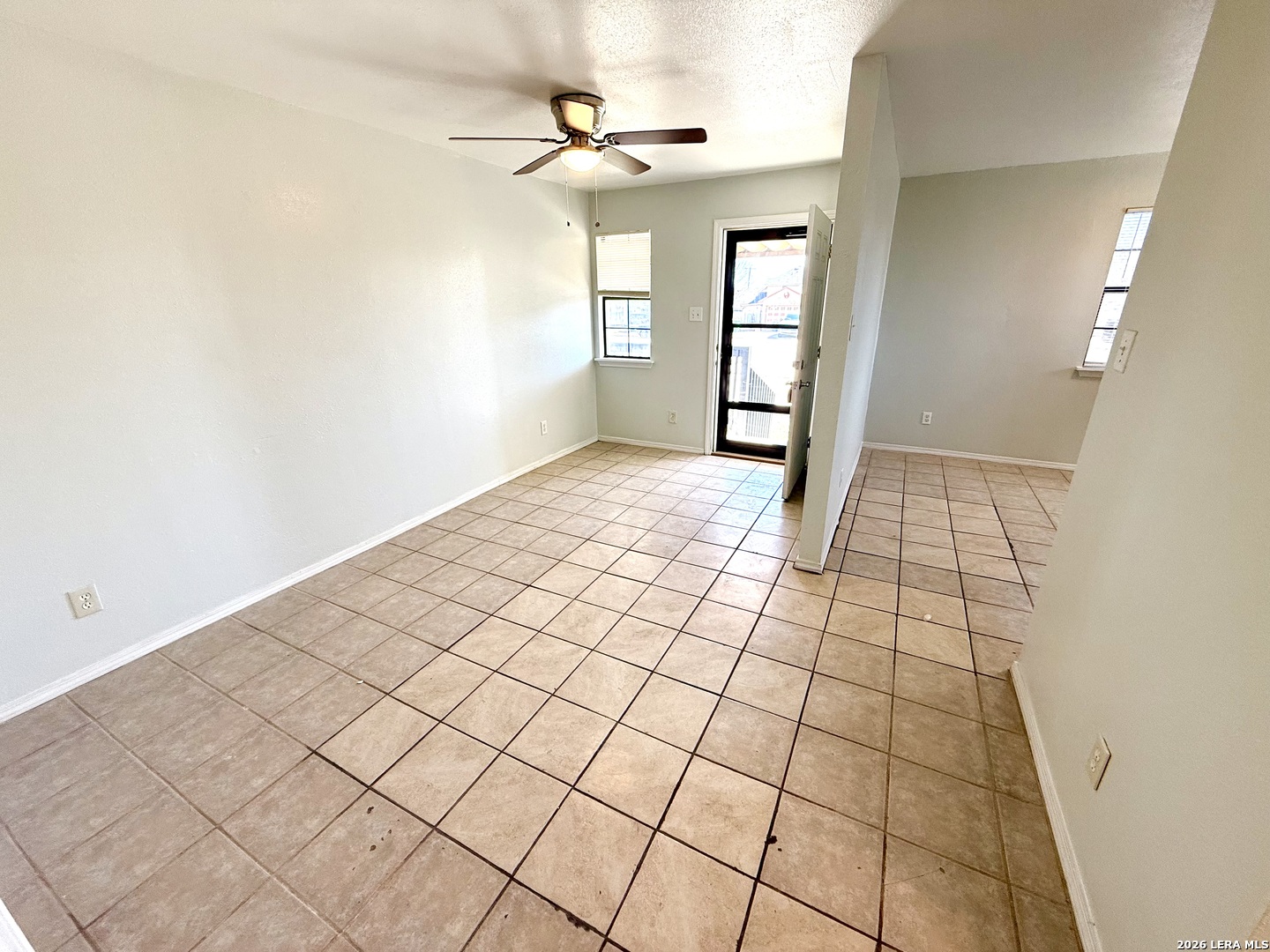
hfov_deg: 102.1
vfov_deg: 85.7
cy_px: 476
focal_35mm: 14
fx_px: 514
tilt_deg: -18.9
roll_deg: +0.6
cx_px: 635
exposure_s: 1/120
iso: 80
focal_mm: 2.22
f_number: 2.2
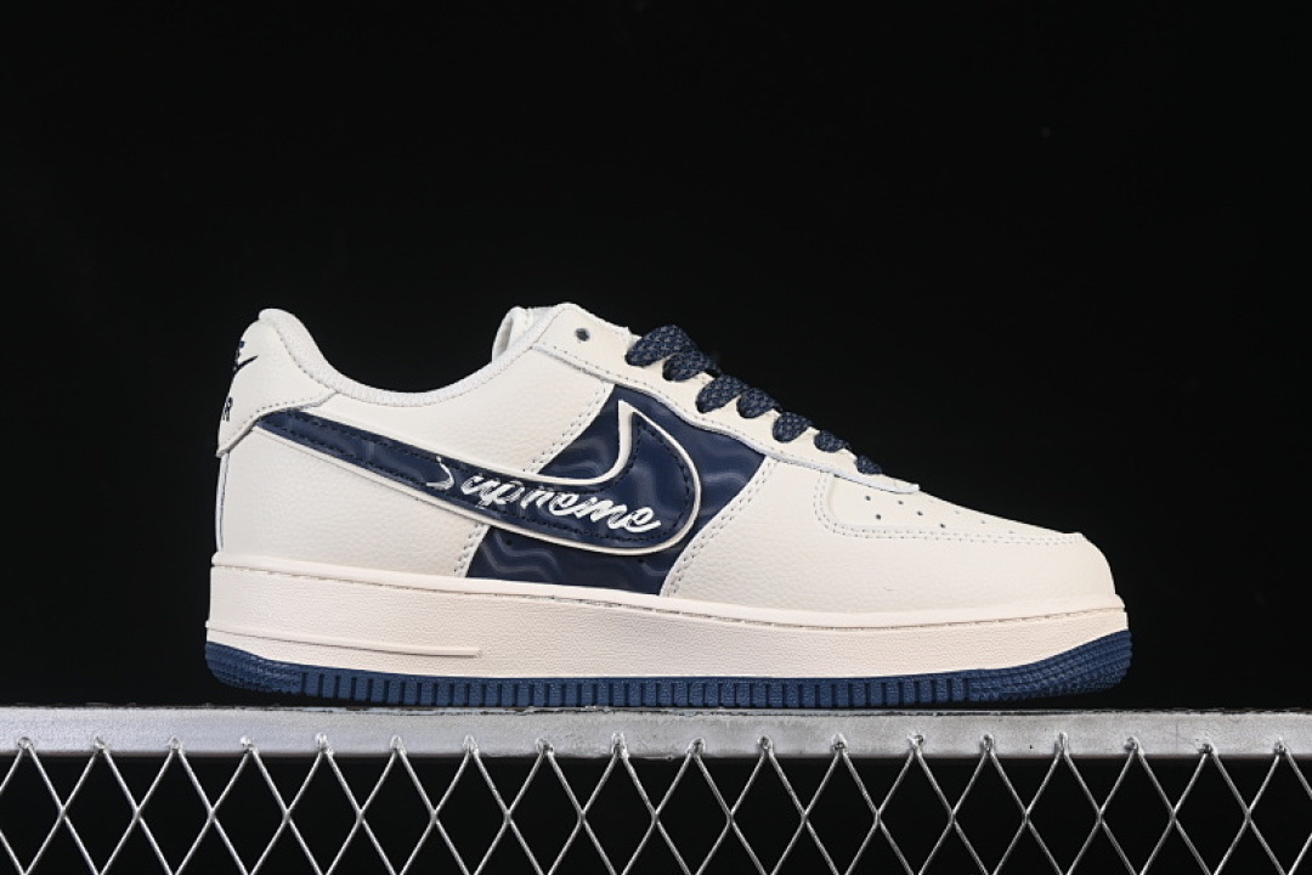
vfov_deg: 18.2
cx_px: 656
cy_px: 438
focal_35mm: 75
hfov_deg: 27.0
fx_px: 2733
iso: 160
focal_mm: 50
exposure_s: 1/80
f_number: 8
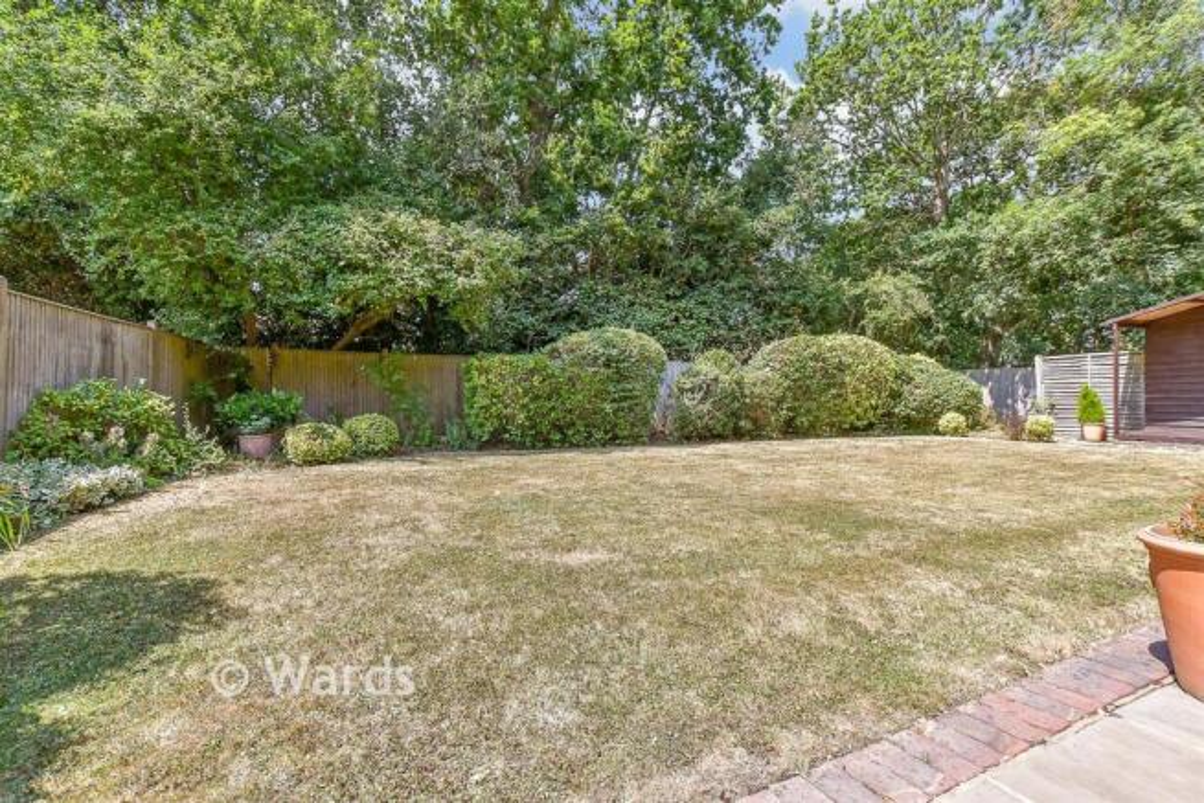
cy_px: 402
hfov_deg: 71.5
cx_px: 602
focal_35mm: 25
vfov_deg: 51.3
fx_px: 836
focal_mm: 17
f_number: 8
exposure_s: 1/160
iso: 160
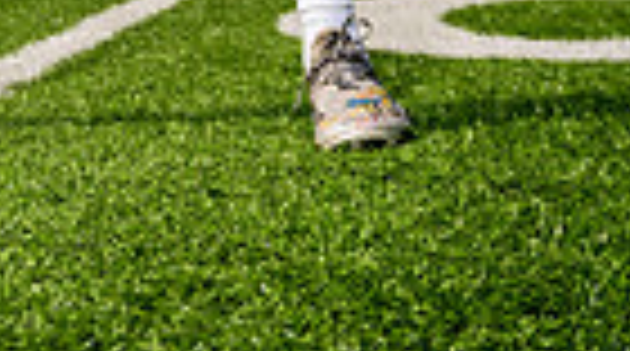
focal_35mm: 125
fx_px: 2083
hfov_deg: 16.9
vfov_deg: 8.7
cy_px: -526
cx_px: 58
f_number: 4.5
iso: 100
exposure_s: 1/1250
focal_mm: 37
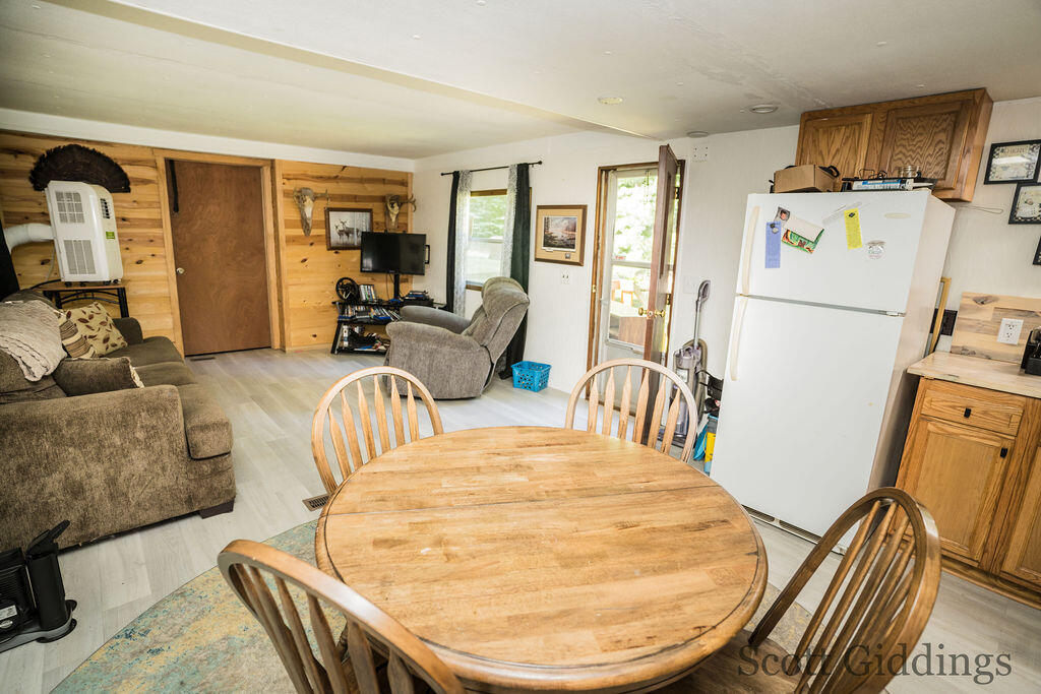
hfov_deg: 93.3
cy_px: 347
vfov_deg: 70.5
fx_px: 492
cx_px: 520
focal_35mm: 17
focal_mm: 17
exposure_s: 1/80
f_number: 3.5
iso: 500
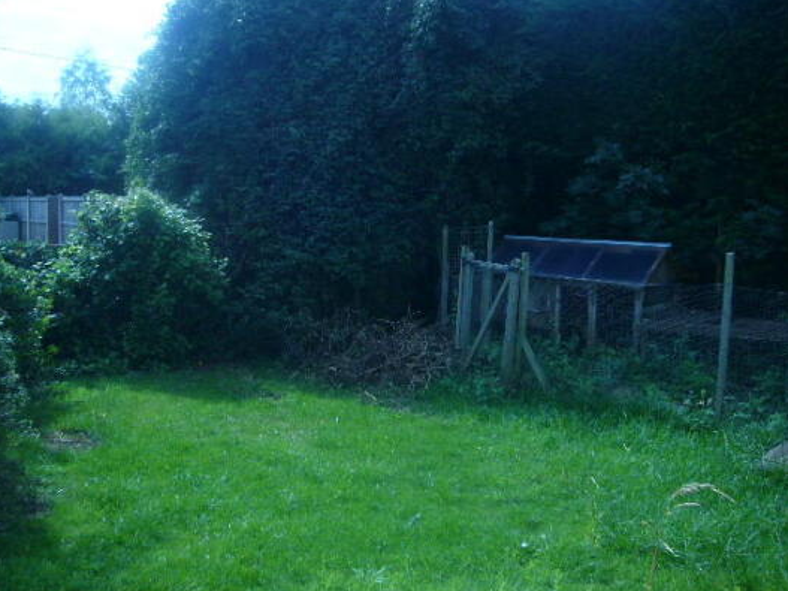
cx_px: 358
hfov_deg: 58.3
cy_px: 287
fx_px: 706
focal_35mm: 31
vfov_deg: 45.4
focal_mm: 4.6
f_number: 5.6
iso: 80
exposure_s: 1/200
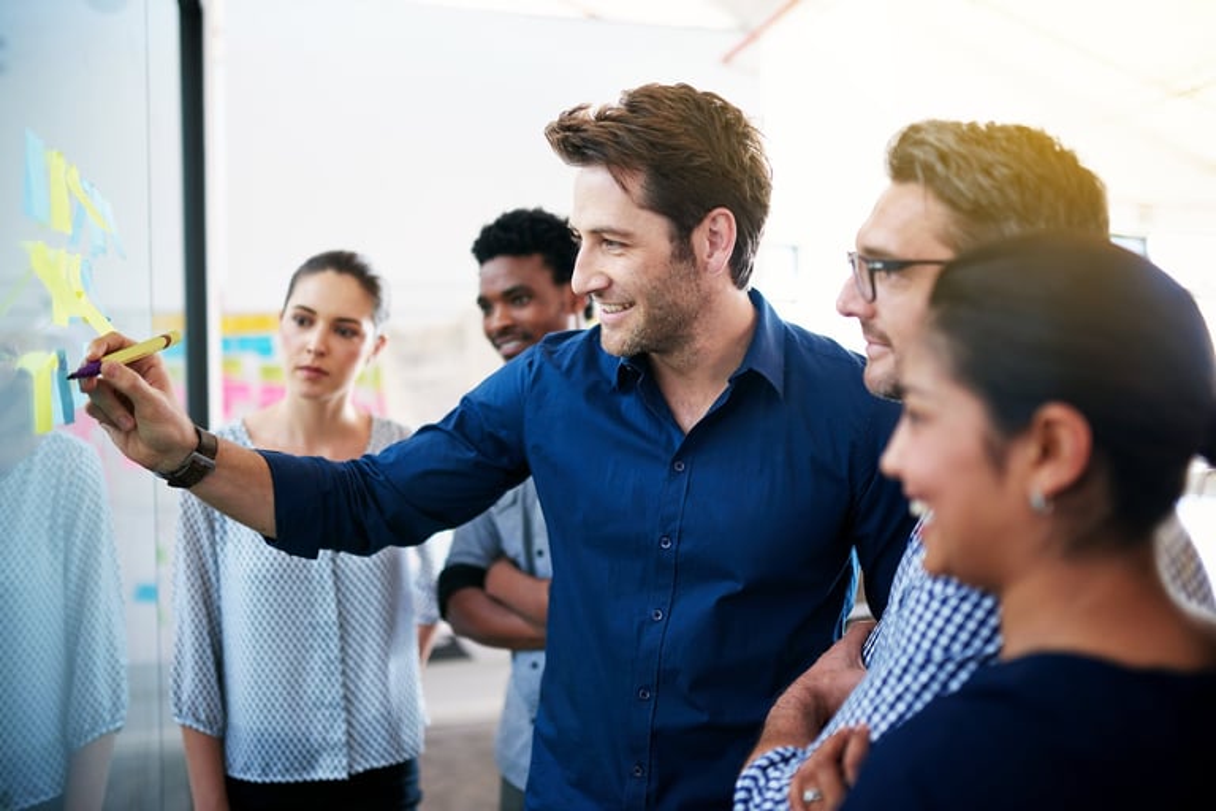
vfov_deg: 37.9
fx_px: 1182
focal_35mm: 35
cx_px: 608
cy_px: 406
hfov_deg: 54.4
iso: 500
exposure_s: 1/320
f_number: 1.4
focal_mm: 35
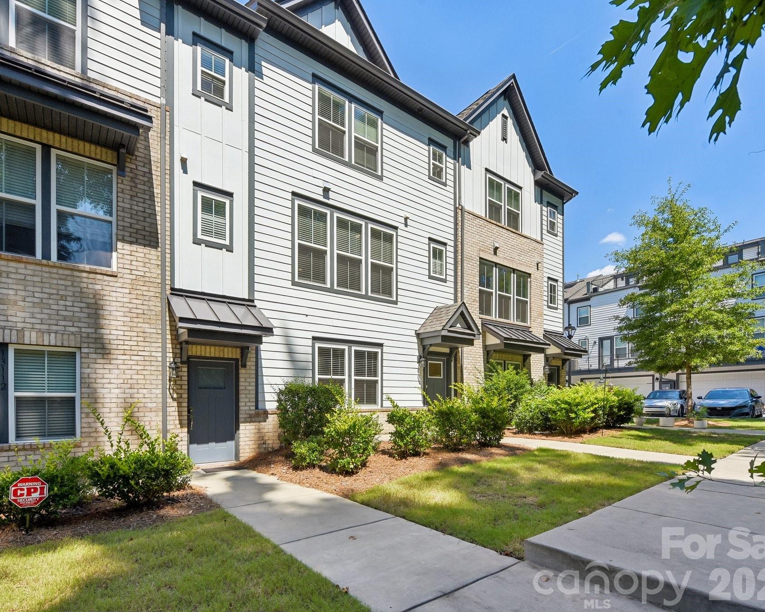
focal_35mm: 16
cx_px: 341
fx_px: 362
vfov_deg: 80.4
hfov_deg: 92.8
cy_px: 306
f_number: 11
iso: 200
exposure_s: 1/320
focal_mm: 14
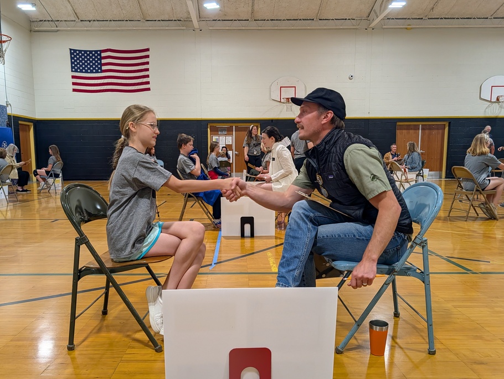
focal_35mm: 27
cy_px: 204
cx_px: 230
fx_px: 394
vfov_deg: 51.4
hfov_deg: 65.1
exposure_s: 1/130
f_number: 1.68
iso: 49
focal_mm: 6.9
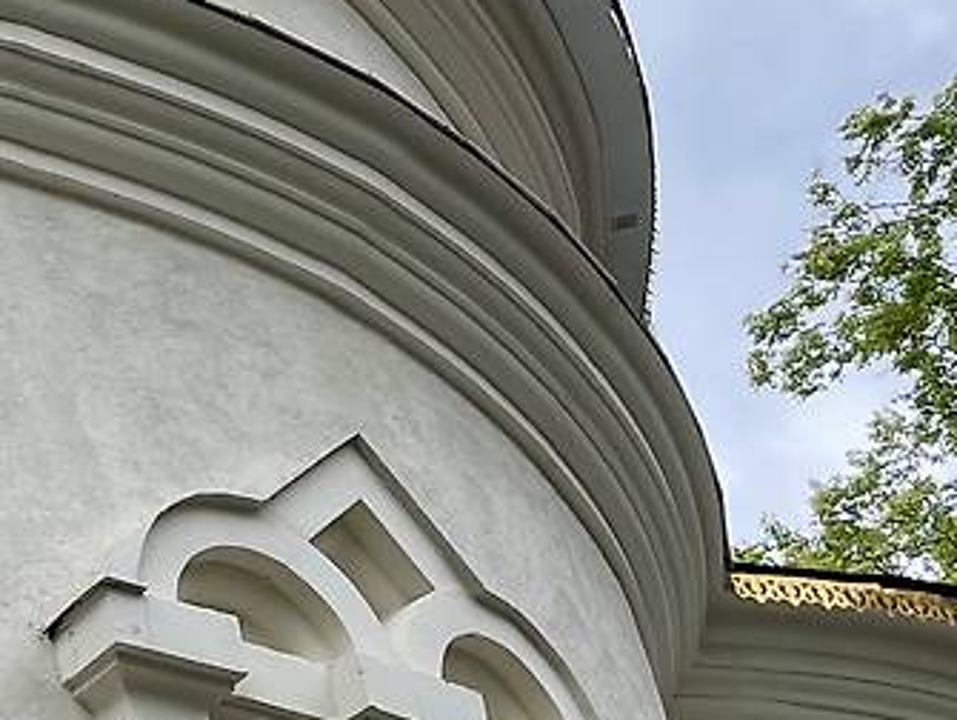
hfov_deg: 18.0
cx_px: -617
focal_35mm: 93
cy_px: 631
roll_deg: +0.1
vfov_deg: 15.8
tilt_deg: +34.1
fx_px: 2574
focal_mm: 4.2
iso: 32
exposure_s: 1/1247
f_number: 1.6
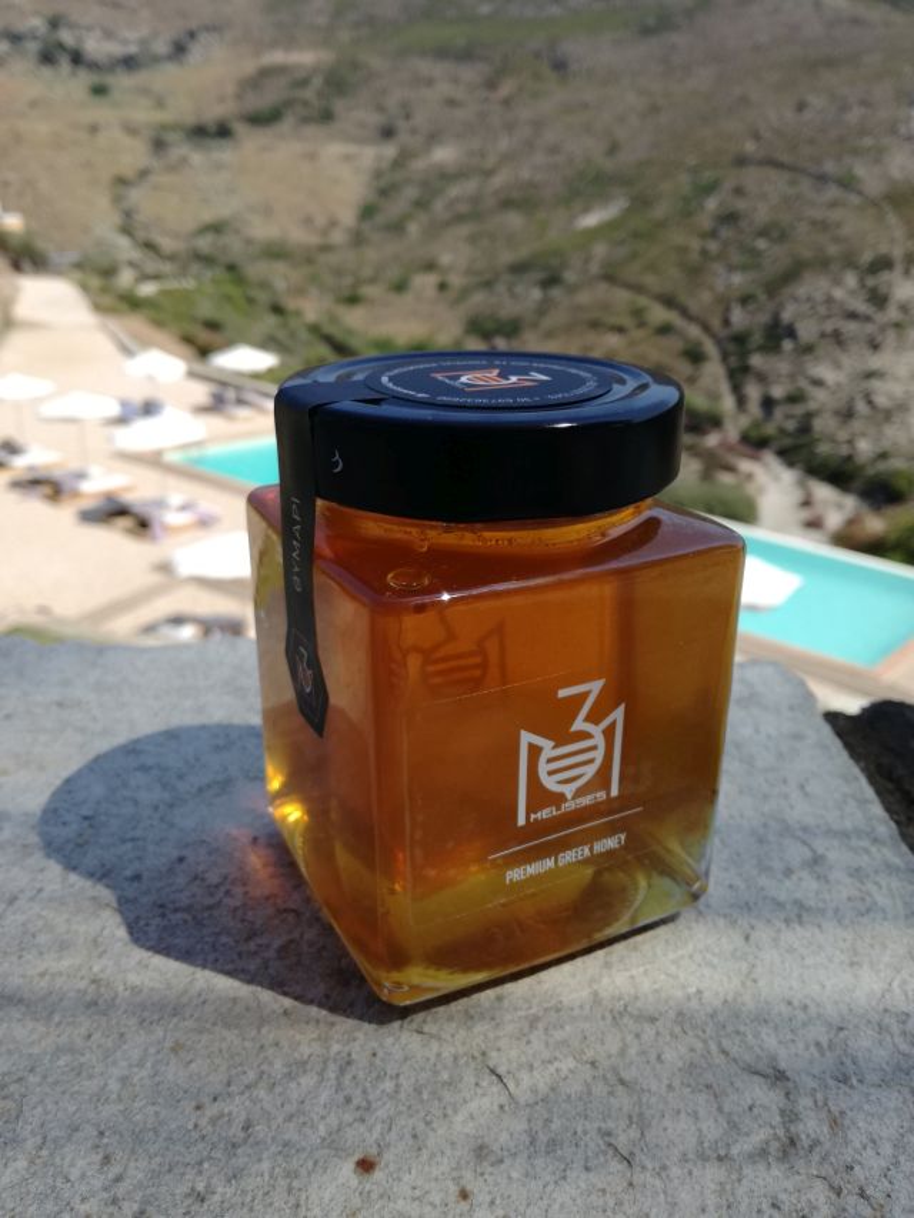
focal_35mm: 27
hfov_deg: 51.4
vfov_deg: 65.3
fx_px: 950
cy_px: 609
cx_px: 457
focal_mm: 3.79
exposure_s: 1/1271
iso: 50
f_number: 2
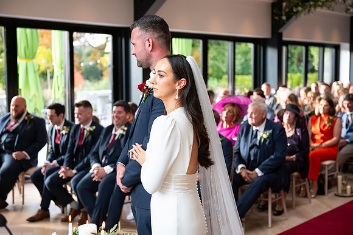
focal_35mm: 56
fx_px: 549
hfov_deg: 35.6
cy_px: 118
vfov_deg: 24.2
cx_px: 176
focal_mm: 56
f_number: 3.5
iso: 640
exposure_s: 1/160
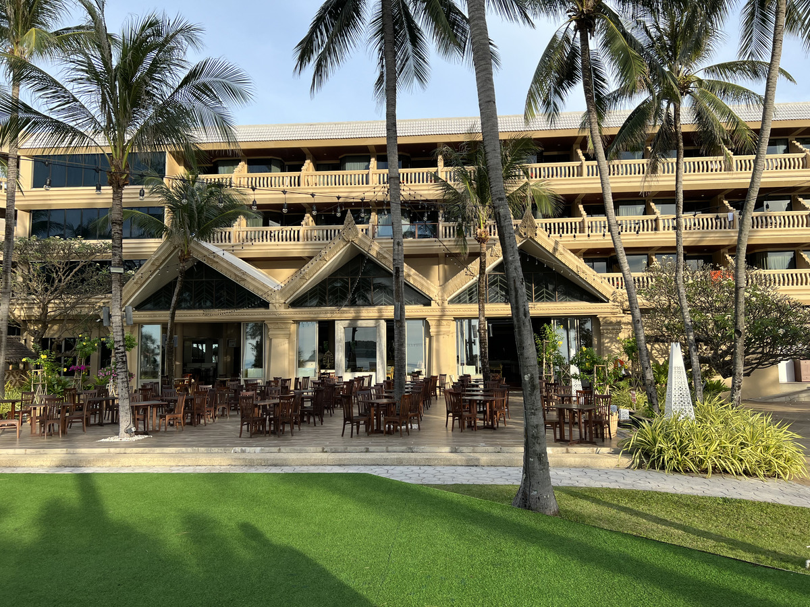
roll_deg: +0.9
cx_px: 405
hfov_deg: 67.3
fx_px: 608
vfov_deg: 53.1
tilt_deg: +4.9
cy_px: 304
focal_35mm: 26
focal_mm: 5.7
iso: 50
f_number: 1.5
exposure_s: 1/1488
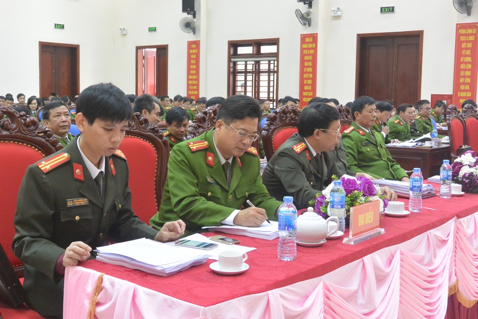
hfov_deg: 43.6
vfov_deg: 29.9
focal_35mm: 45
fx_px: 598
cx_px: 239
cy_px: 160
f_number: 4.5
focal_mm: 16.9
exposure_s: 1/30
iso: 1250
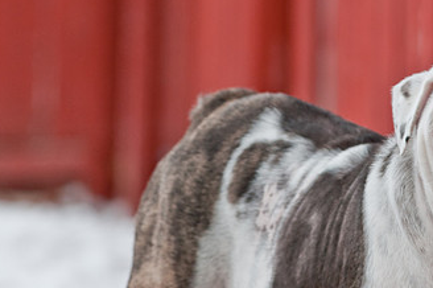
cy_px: 46
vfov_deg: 2.6
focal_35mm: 531
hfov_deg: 3.9
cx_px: 268
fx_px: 6380
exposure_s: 1/100
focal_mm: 200
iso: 200
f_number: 5
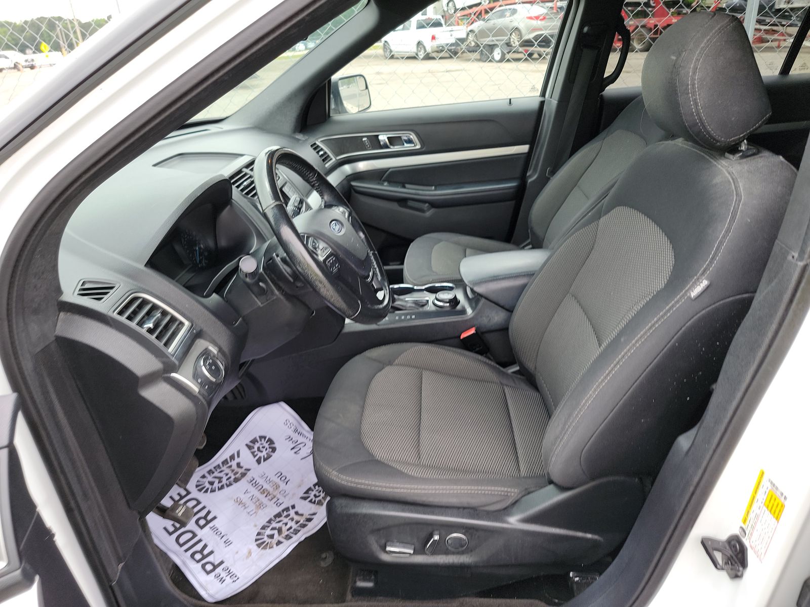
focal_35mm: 24
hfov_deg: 71.6
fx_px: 562
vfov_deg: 56.8
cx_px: 405
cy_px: 304
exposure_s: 1/119
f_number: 1.8
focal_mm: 6.7
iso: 58
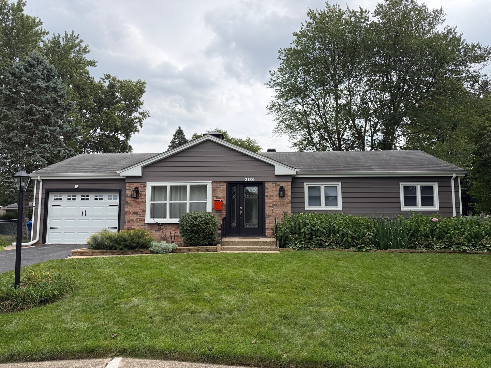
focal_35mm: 24
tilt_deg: +5.3
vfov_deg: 56.8
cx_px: 246
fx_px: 340
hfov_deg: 71.6
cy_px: 184
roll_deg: -0.5
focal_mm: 6.76
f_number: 1.78
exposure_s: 1/2445
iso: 80
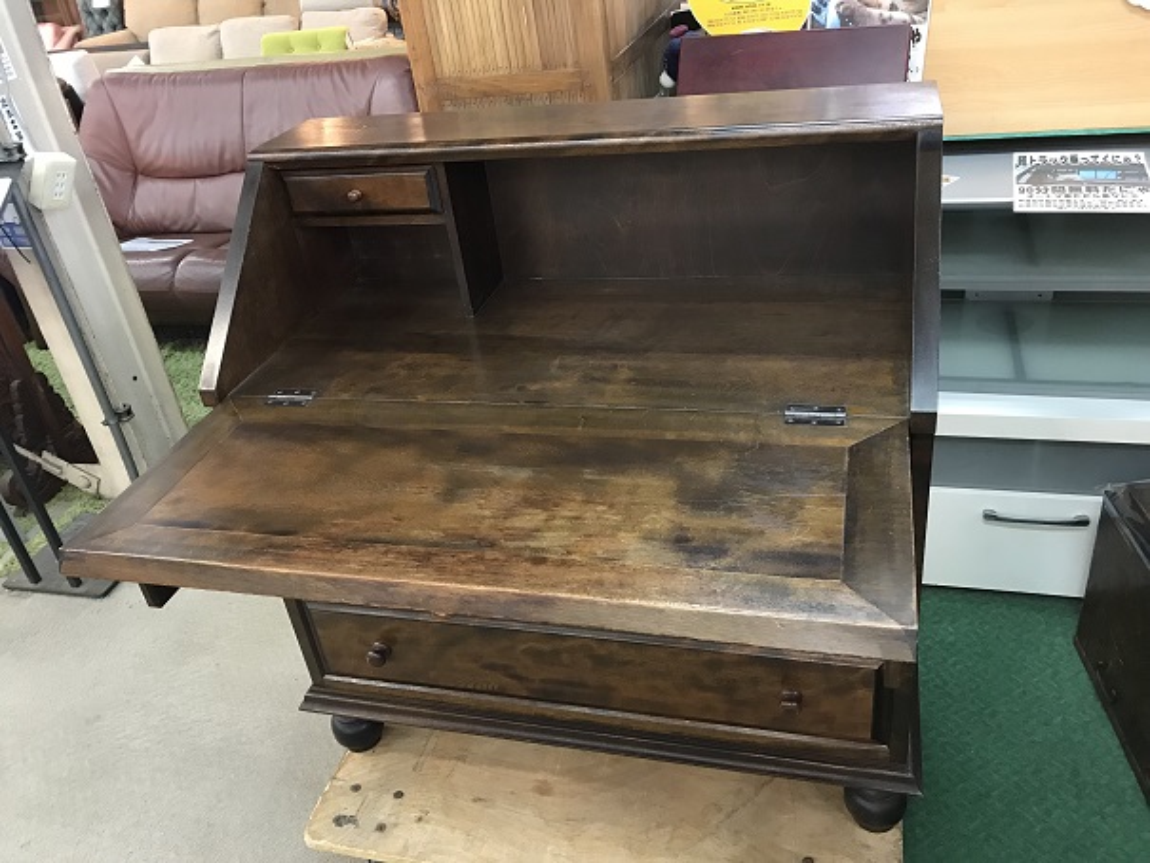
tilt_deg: -30.0
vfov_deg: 49.8
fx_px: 930
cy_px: 432
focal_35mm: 28
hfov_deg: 63.4
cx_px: 575
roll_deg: +7.6
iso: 80
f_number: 1.8
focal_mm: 3.99
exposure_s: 1/17
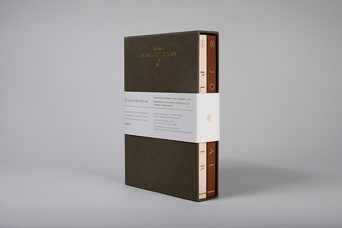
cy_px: 115
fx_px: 492
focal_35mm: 52
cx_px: 168
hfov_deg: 38.4
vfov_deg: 26.1
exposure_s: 1/250
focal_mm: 50
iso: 200
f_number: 16
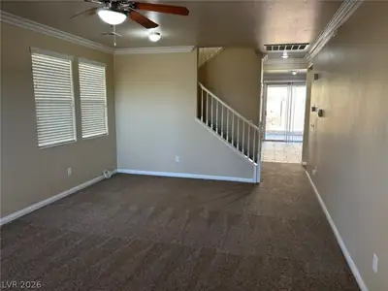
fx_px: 291
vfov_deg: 53.1
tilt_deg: -8.7
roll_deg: -0.6
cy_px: 146
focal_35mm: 26
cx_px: 194
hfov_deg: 67.3
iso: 100
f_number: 1.6
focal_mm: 5.96
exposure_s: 1/60
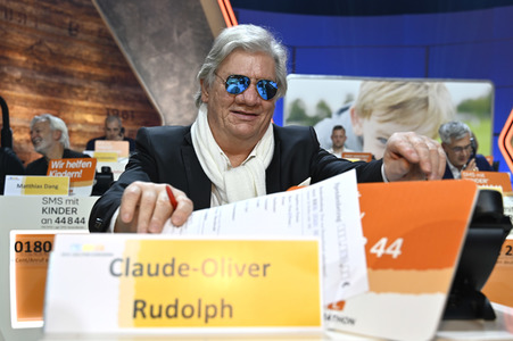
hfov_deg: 55.1
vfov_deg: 38.3
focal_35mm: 34
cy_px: 170
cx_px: 256
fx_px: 491
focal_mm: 34.5
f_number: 4
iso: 800
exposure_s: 1/200
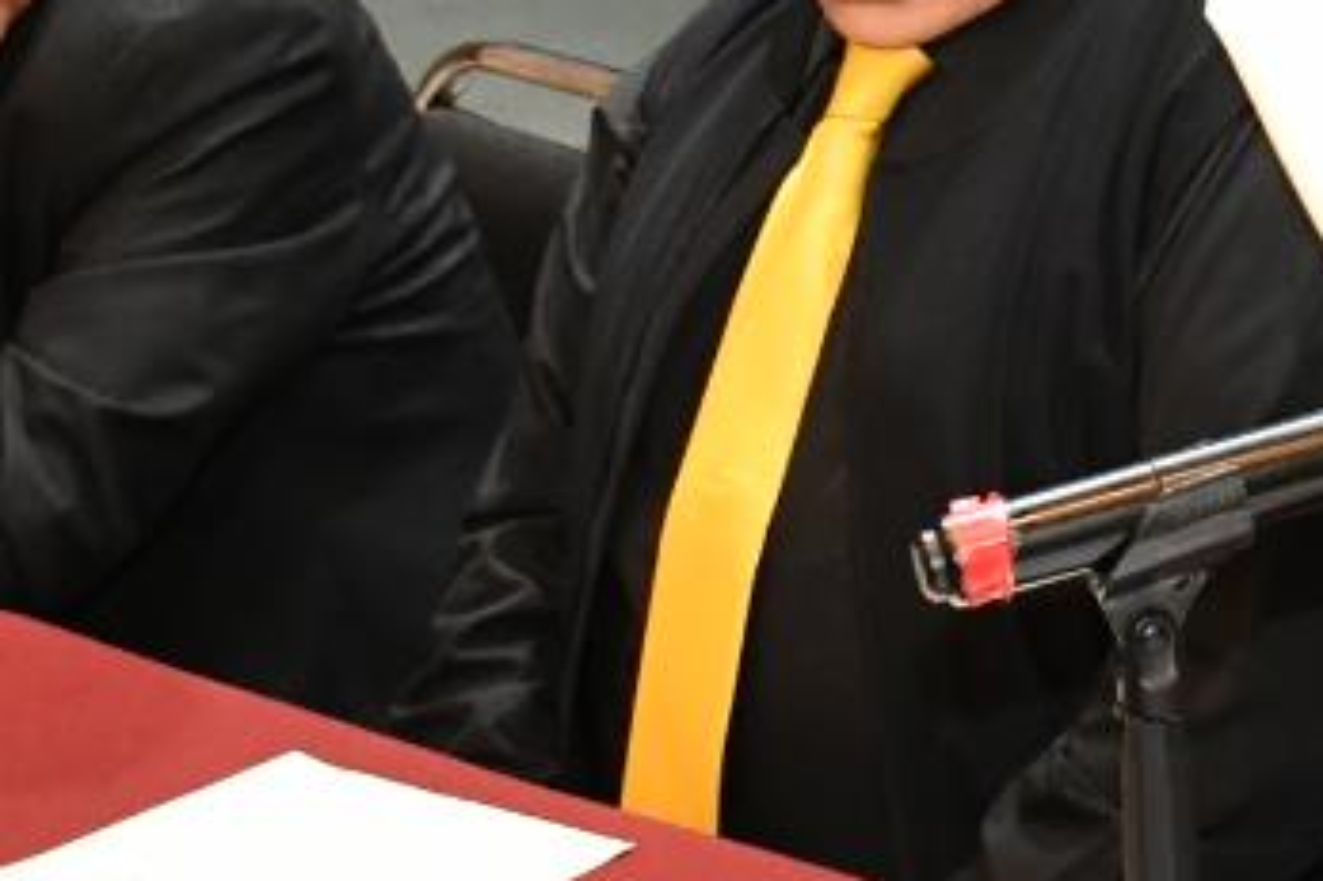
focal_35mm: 168
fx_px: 6171
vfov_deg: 8.0
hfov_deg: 11.7
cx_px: 1990
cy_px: -412
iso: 2500
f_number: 4
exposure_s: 1/60
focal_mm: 24
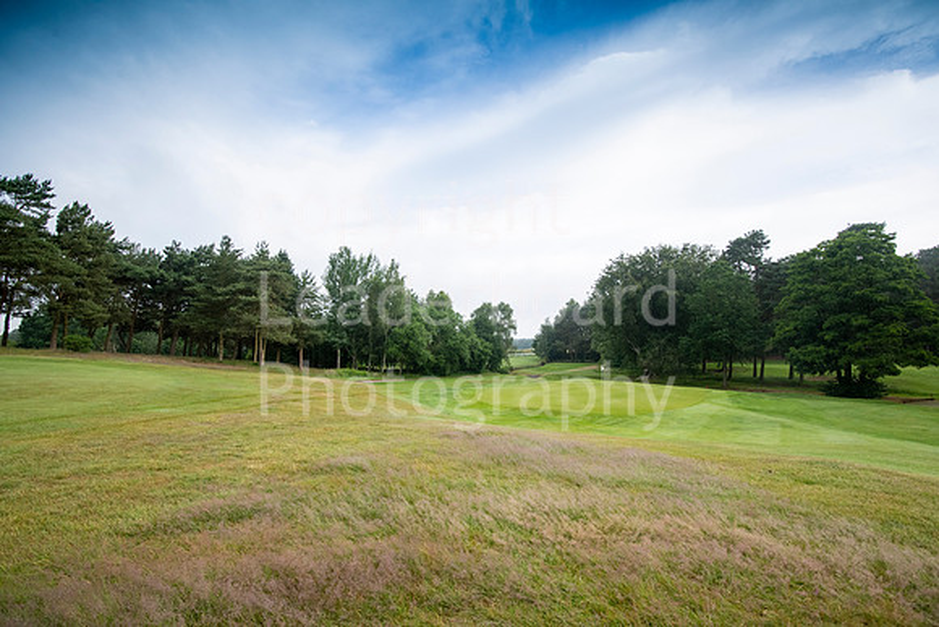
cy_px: 314
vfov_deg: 73.8
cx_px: 470
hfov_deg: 96.7
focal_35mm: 16
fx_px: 417
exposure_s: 1/400
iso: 640
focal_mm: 16
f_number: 8
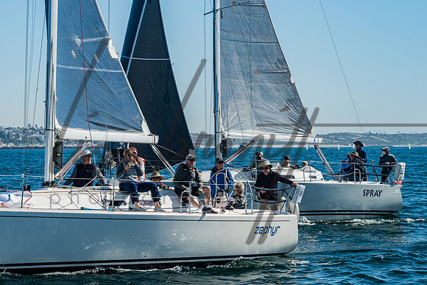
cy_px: 104
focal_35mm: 135
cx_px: 183
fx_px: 1601
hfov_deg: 15.2
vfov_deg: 10.2
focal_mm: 82
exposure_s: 1/400
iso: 400
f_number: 10
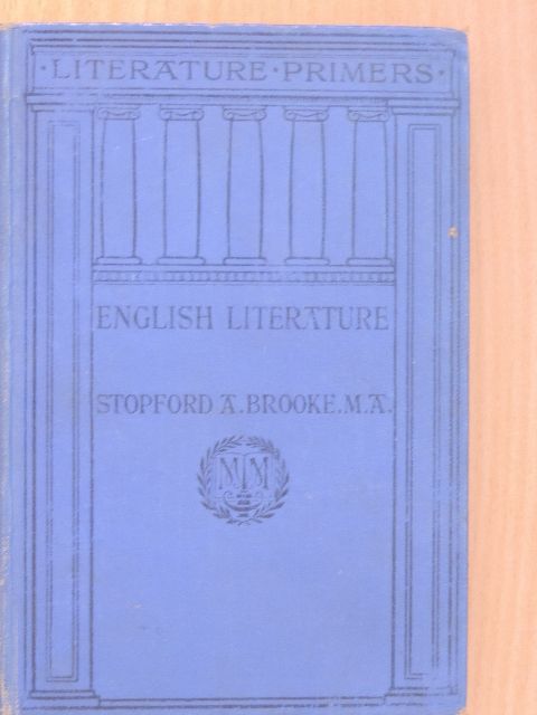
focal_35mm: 100
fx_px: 2068
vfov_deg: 19.6
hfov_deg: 14.8
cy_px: 358
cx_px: 268
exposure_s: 1/10
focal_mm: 17.8
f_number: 4.1
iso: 800
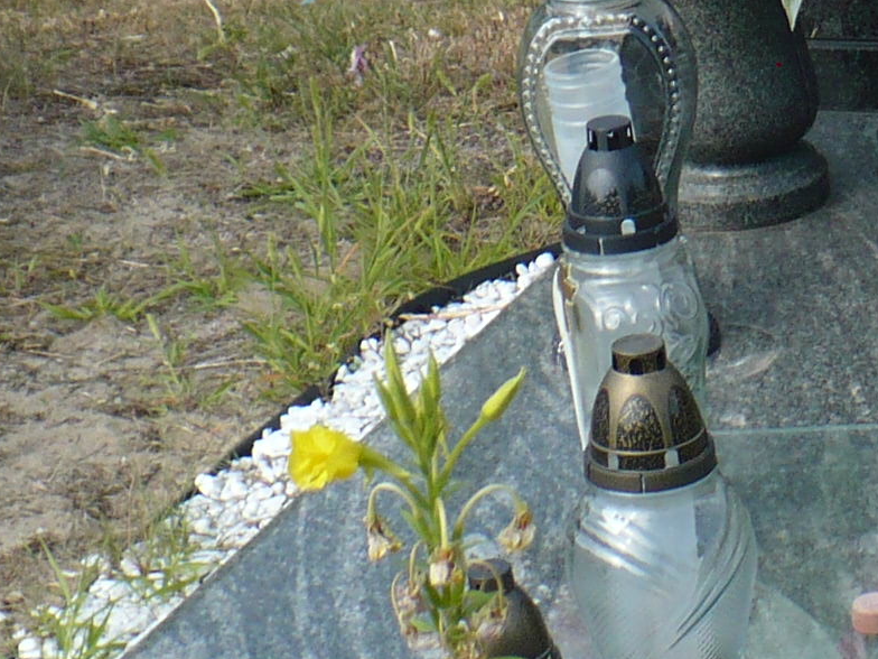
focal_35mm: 145
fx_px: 3678
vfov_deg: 10.2
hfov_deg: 13.0
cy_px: 276
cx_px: 1242
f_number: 2.8
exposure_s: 1/640
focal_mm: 6.1
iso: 100
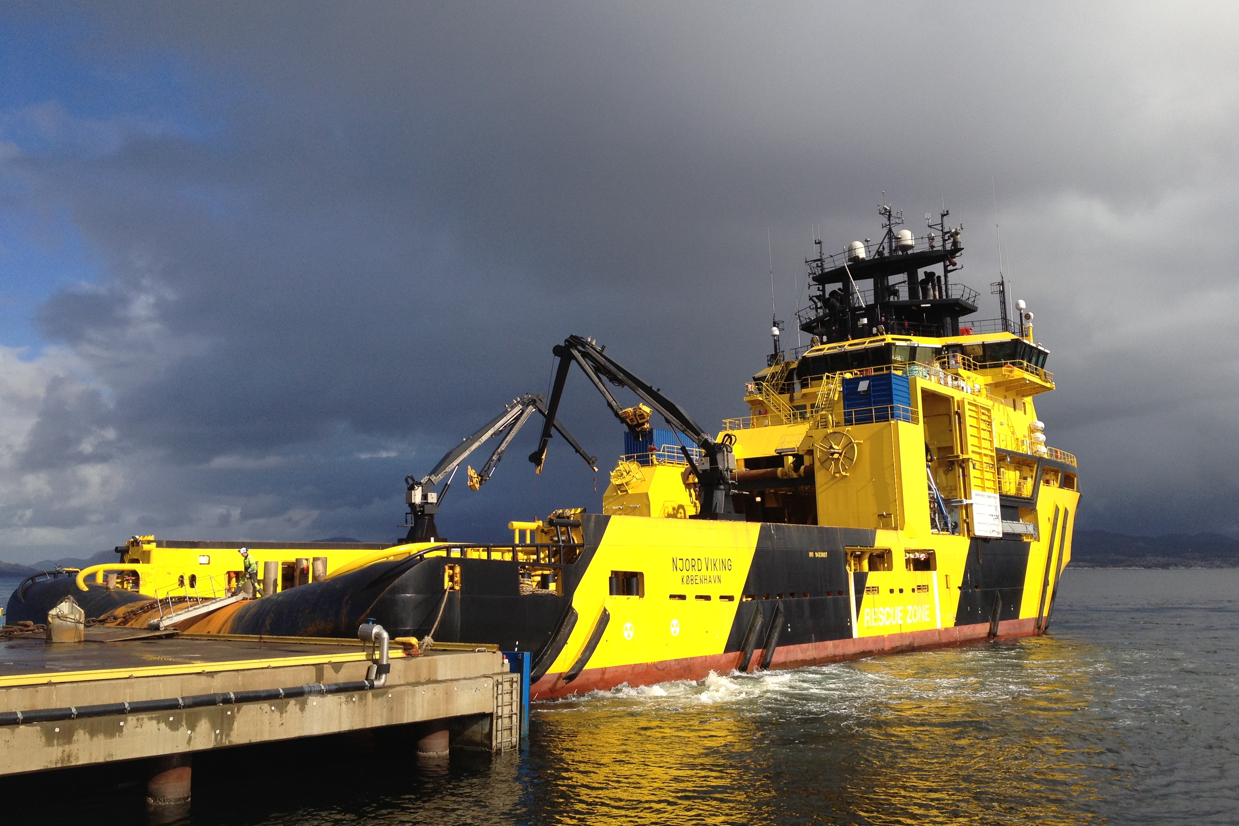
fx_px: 1273
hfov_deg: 51.9
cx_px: 619
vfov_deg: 35.9
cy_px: 396
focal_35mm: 37
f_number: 2.4
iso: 64
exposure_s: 1/2304
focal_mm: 4.28
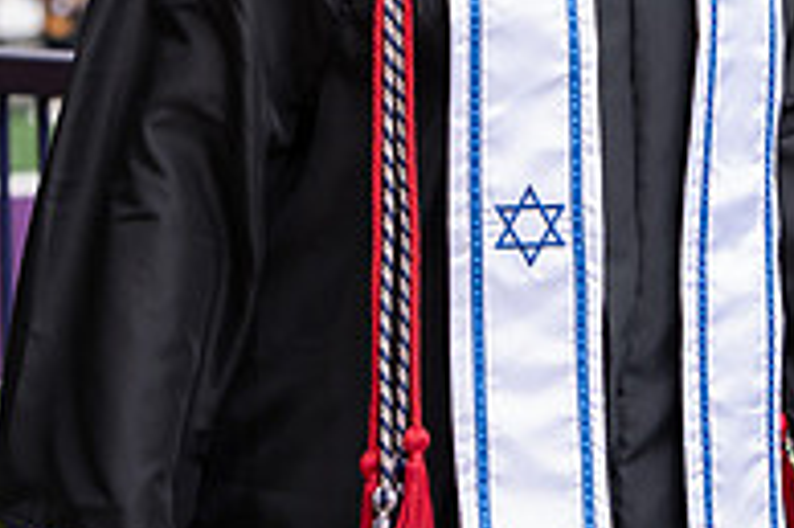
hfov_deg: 6.9
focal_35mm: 299
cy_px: -194
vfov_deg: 4.6
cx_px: 528
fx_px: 6589
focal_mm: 100
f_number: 5.6
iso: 200
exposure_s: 1/250
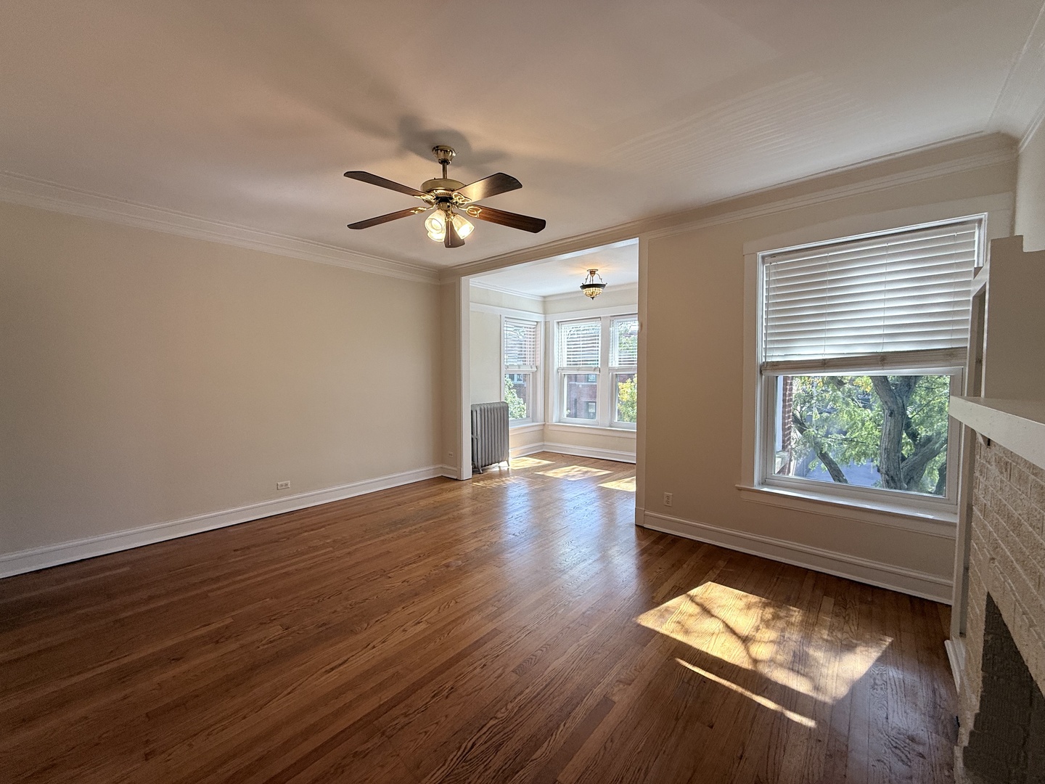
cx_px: 522
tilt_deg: -1.3
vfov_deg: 85.7
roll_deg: +0.2
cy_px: 392
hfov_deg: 102.1
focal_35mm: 14
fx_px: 423
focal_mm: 2.22
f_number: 2.2
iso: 64
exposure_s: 1/125
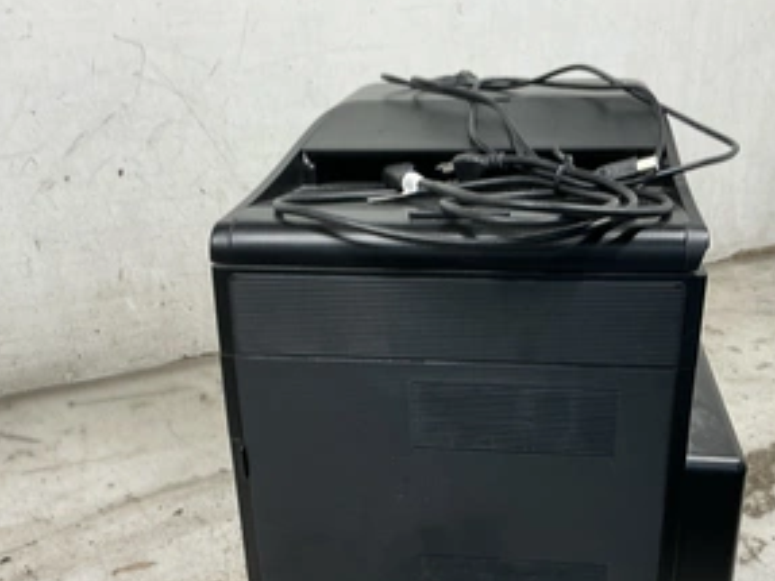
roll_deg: +0.6
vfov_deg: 36.4
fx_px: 873
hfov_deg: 47.7
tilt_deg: -24.9
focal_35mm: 39
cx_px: 443
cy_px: 395
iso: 32
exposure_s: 1/60
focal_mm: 3
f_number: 1.8
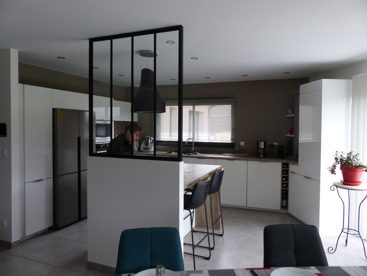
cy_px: 138
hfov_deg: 69.4
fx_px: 265
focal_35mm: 25
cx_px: 184
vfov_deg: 54.9
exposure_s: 1/60
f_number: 2.8
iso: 320
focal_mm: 4.5
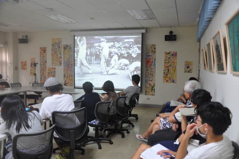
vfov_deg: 39.9
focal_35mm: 33
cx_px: 120
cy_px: 80
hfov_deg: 57.3
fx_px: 219
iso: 400
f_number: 4.5
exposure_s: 1/20
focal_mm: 22
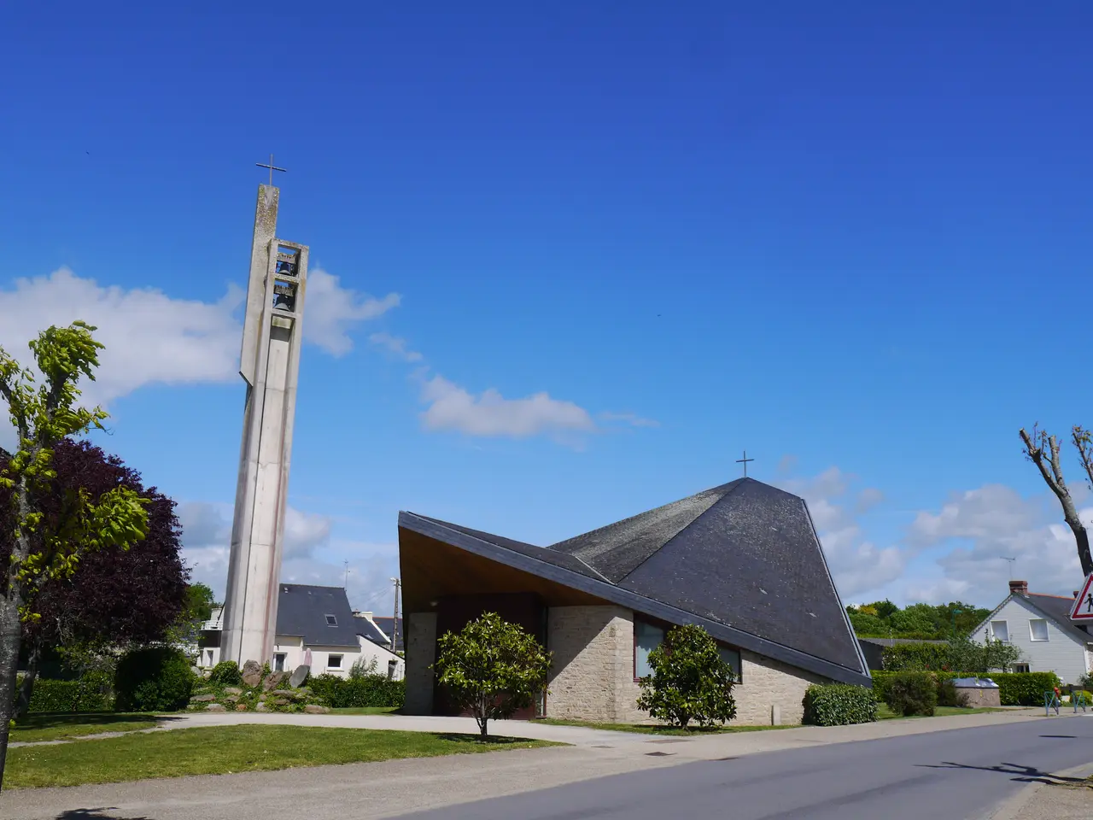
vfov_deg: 44.2
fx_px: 1010
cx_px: 546
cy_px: 410
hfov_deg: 56.8
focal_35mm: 32
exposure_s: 1/640
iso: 160
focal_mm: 16
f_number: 9
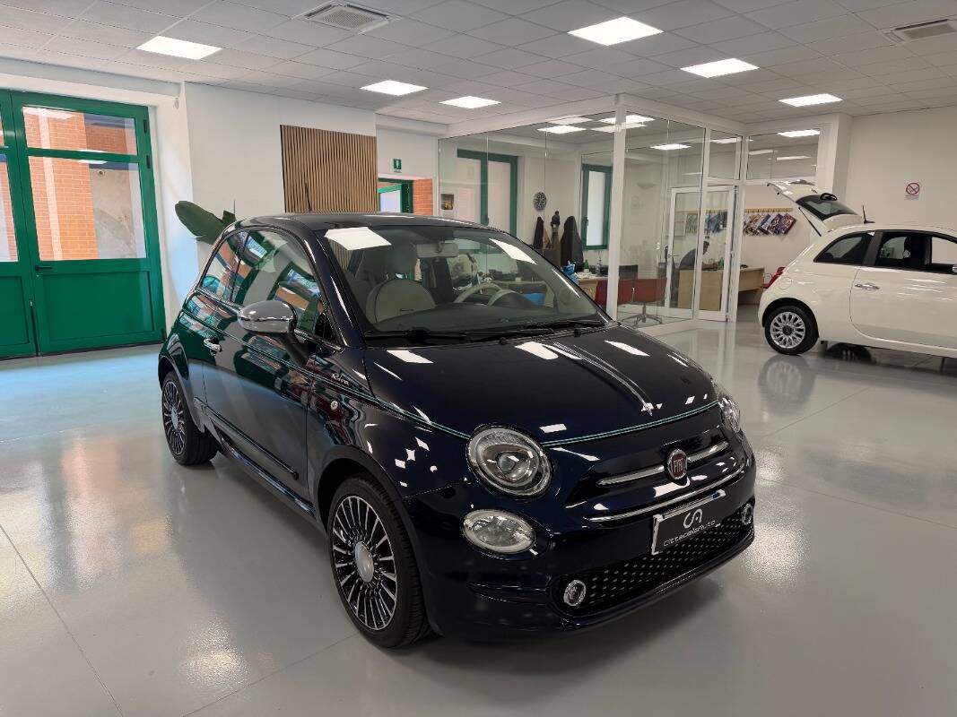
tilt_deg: -9.8
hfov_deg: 71.6
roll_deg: -0.1
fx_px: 663
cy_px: 358
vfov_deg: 56.8
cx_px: 478
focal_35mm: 24
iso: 125
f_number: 1.78
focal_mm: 6.76
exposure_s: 1/100
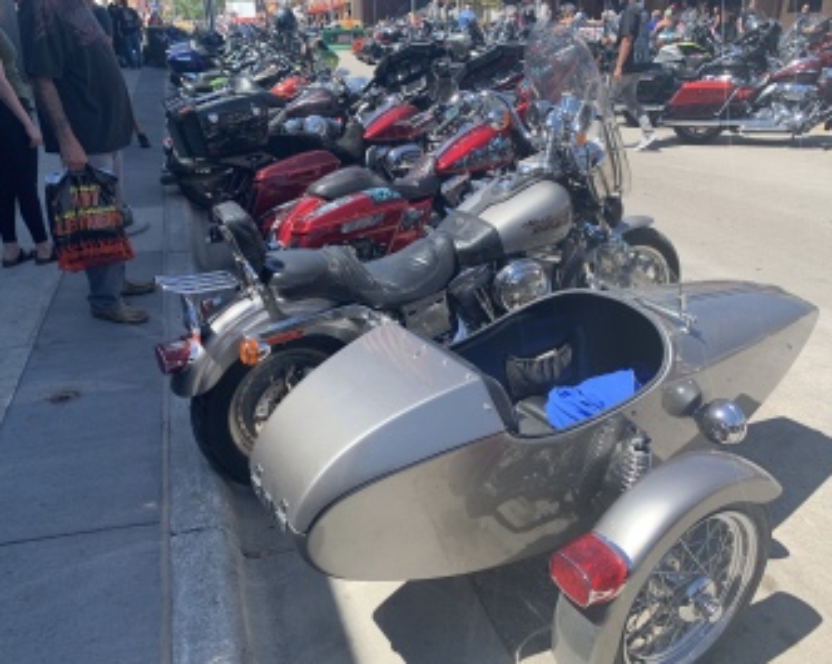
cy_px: 341
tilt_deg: -21.7
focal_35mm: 28
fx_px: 689
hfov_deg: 62.2
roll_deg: +1.4
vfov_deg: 51.5
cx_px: 393
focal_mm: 4.25
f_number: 1.8
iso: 25
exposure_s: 1/879
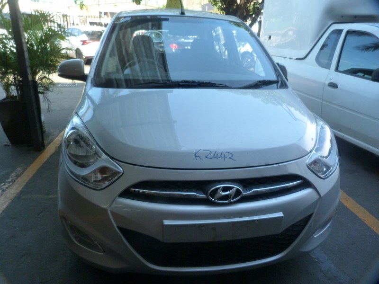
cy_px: 142
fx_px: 274
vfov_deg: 54.9
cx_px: 190
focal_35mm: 25
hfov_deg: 69.4
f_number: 2.8
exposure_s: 1/250
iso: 250
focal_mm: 4.5
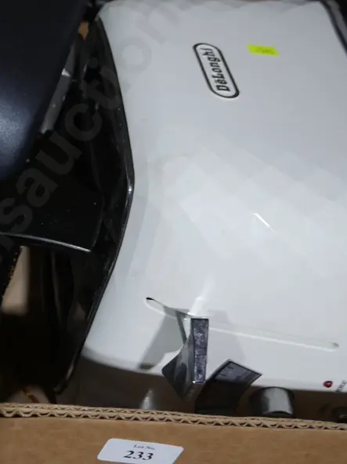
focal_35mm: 52
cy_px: 148
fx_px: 695
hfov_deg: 27.4
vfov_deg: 36.4
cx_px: 63
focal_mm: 15
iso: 250
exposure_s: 1/60
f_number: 3.6
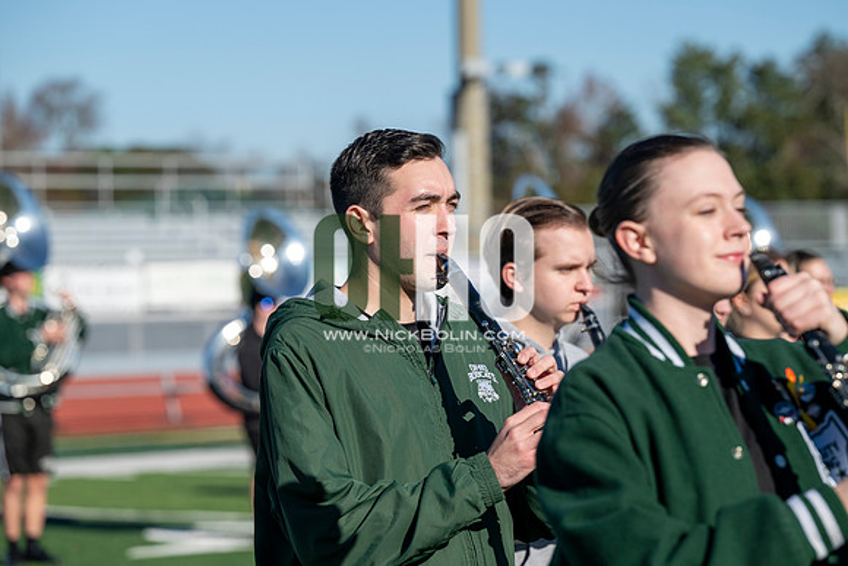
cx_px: 424
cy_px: 283
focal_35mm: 150
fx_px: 3534
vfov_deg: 9.2
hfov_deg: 13.7
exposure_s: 1/2000
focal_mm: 150
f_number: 5
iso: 250
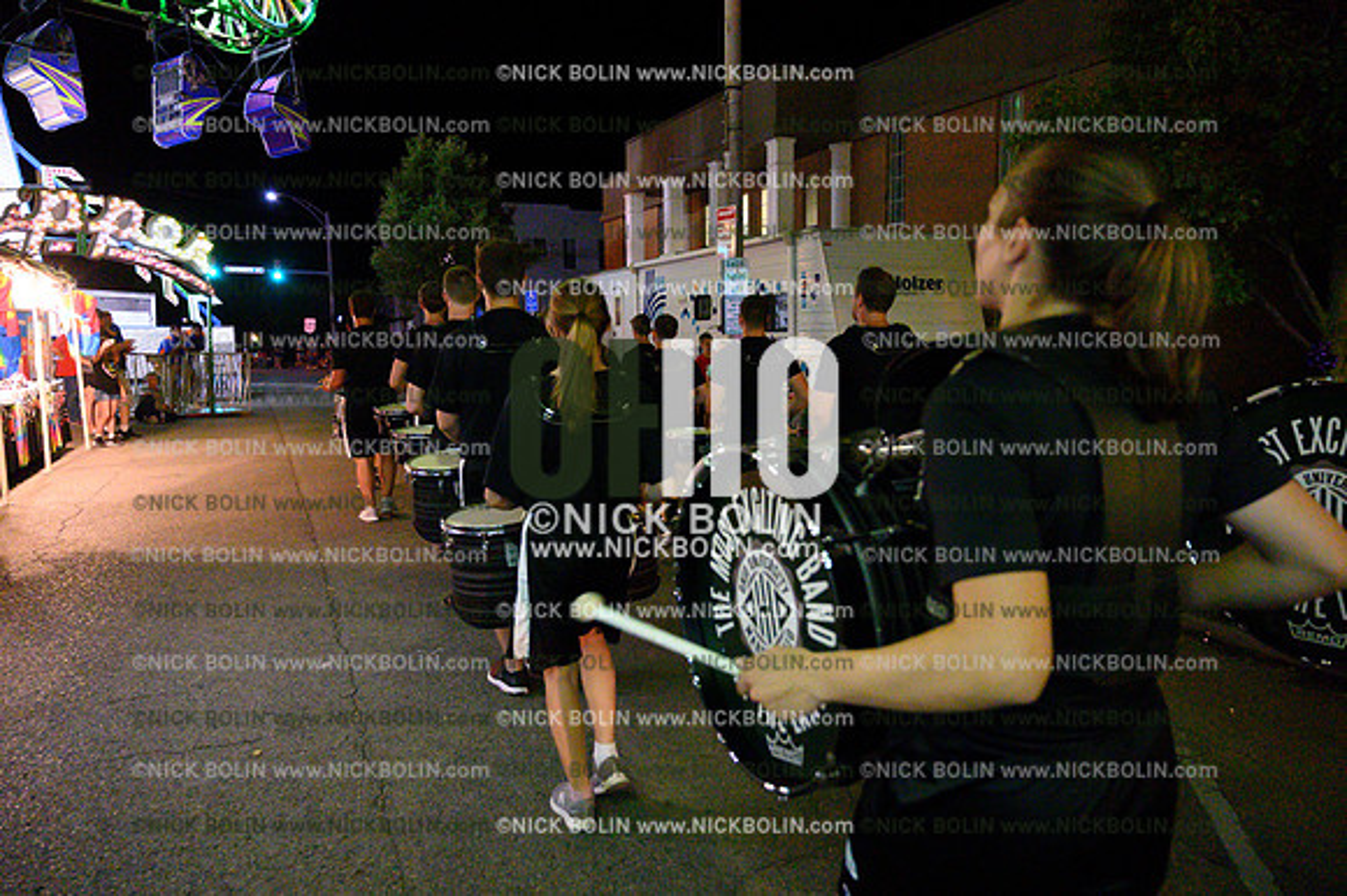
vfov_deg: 53.1
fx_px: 897
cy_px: 448
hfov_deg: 73.8
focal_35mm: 24
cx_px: 674
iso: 32000
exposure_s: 1/400
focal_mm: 24
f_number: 4
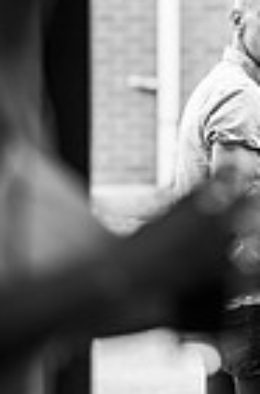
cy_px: 140
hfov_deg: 5.0
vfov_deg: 7.6
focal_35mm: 272
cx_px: 320
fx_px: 2968
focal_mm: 85
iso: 140
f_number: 1.8
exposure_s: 1/200
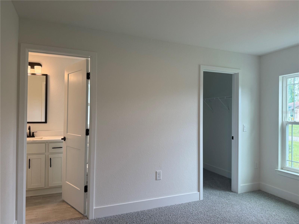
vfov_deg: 56.8
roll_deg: -0.8
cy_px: 112
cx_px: 150
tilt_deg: +1.1
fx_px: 207
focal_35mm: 24
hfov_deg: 71.6
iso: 80
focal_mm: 6.76
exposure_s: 1/147
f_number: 1.78
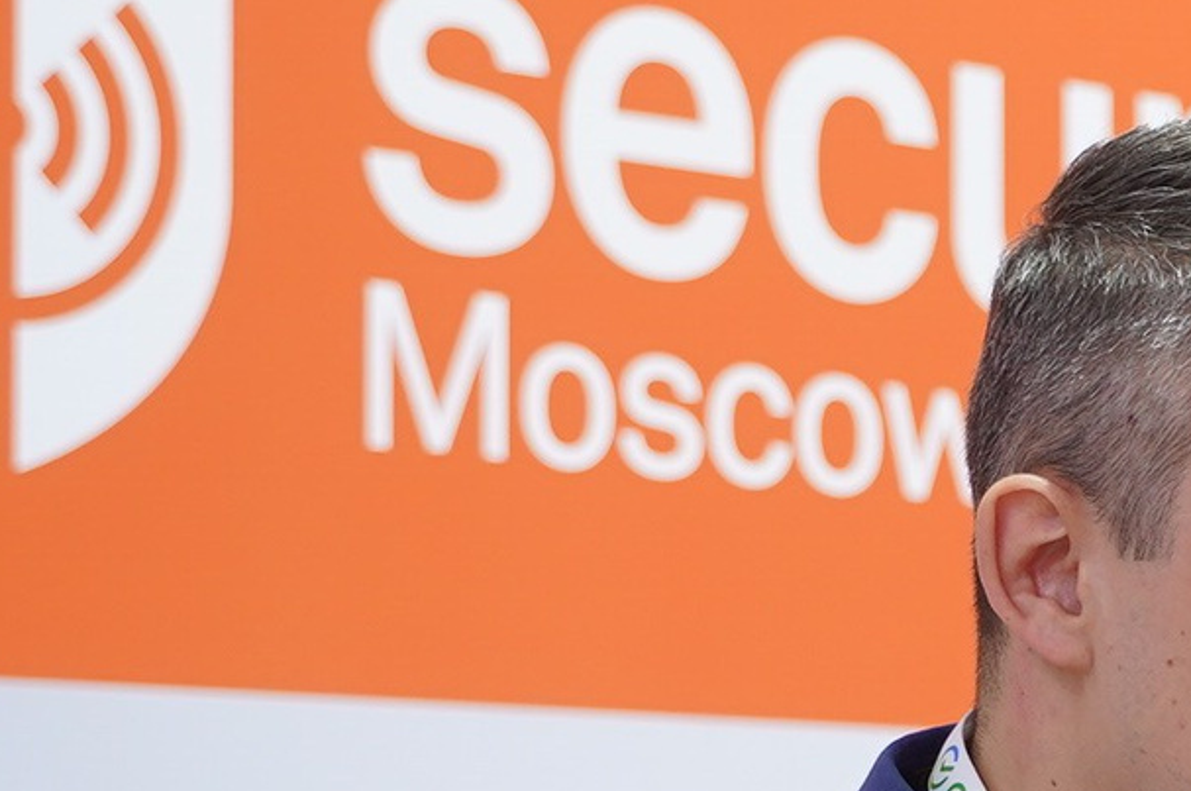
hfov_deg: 11.2
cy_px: 964
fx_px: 5716
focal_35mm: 173
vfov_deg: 7.8
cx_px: 2011
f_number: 3.2
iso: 640
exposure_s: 1/100
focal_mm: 41
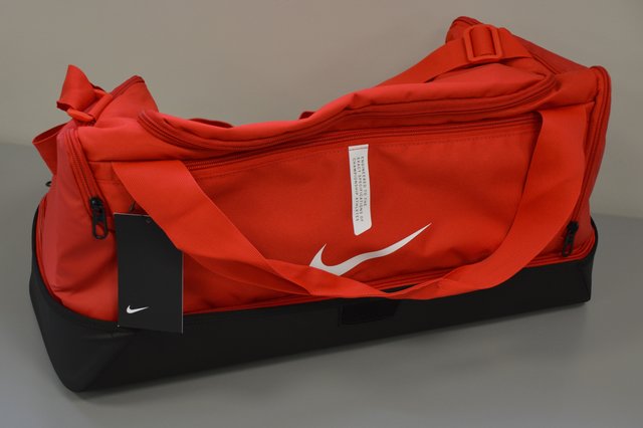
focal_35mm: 60
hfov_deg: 33.4
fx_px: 1071
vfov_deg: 22.6
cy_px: 214
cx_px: 322
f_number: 4.8
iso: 640
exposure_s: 1/80
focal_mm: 40
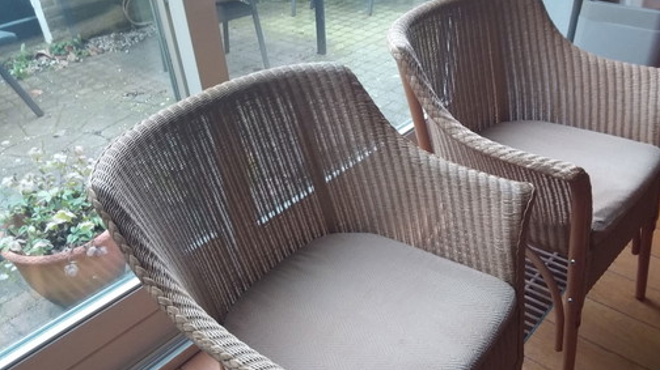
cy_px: 239
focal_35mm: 31
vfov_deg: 37.4
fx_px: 542
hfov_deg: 62.6
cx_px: 334
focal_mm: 2.91
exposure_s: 1/33
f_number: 1.9
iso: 80
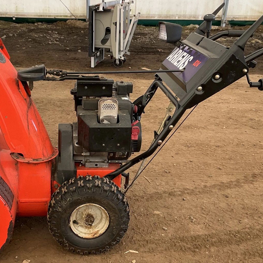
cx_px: 98
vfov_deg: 34.0
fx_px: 430
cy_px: 135
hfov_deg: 33.8
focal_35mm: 50
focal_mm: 3
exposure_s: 1/122
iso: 32
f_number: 1.8
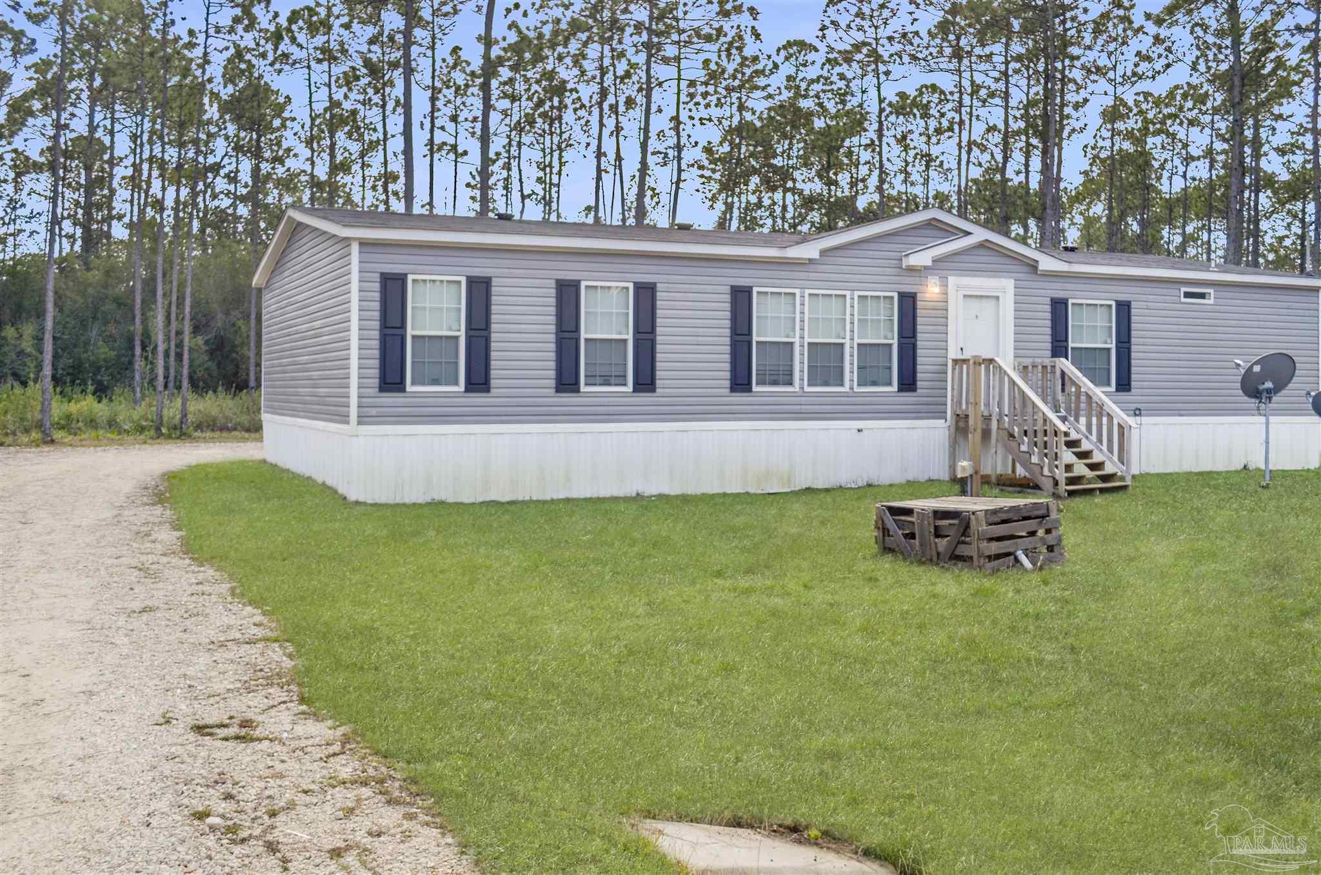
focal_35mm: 36
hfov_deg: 53.2
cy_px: 438
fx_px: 1318
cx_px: 660
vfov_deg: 36.7
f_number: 5.6
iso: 100
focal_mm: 24
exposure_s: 1/160
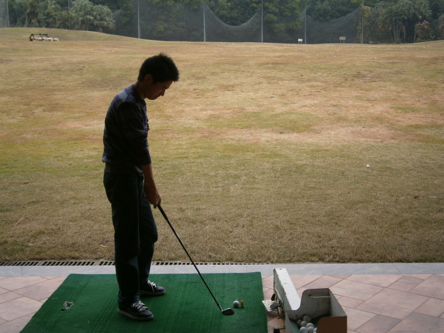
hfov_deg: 40.4
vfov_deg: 30.9
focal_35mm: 47
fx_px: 603
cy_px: 166
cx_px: 222
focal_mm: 8.3
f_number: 3.4
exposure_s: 1/200
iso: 80
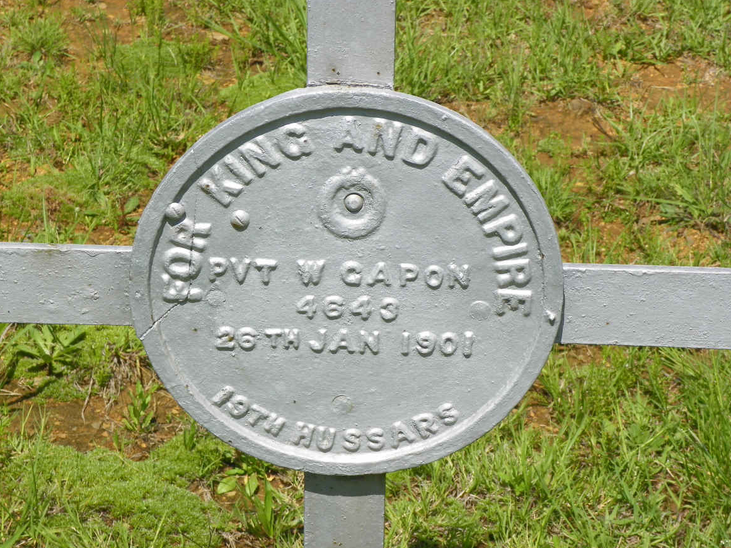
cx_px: 356
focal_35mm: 121
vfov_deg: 12.2
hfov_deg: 16.3
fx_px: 2555
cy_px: 276
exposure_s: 1/250
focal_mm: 20.8
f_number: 5.6
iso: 64
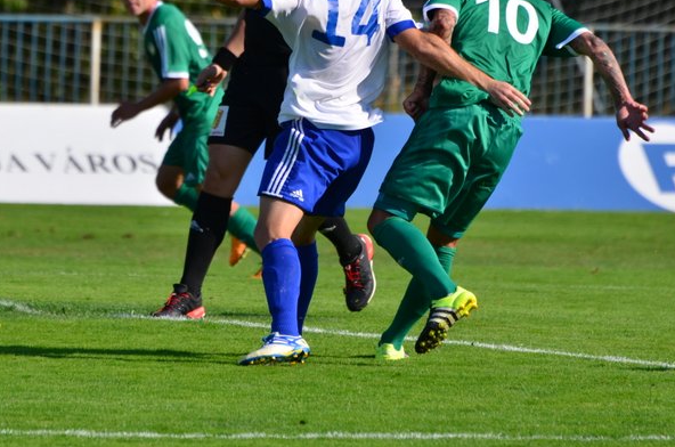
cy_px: 122
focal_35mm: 684
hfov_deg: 3.0
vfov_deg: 2.0
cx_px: 286
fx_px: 12797
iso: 250
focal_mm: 300
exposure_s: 1/1250
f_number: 6.3
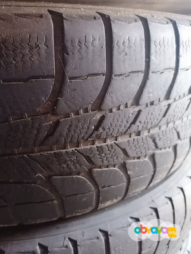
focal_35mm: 27
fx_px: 198
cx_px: 96
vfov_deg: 65.3
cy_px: 127
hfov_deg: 51.4
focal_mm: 4.75
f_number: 1.8
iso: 500
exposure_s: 1/25
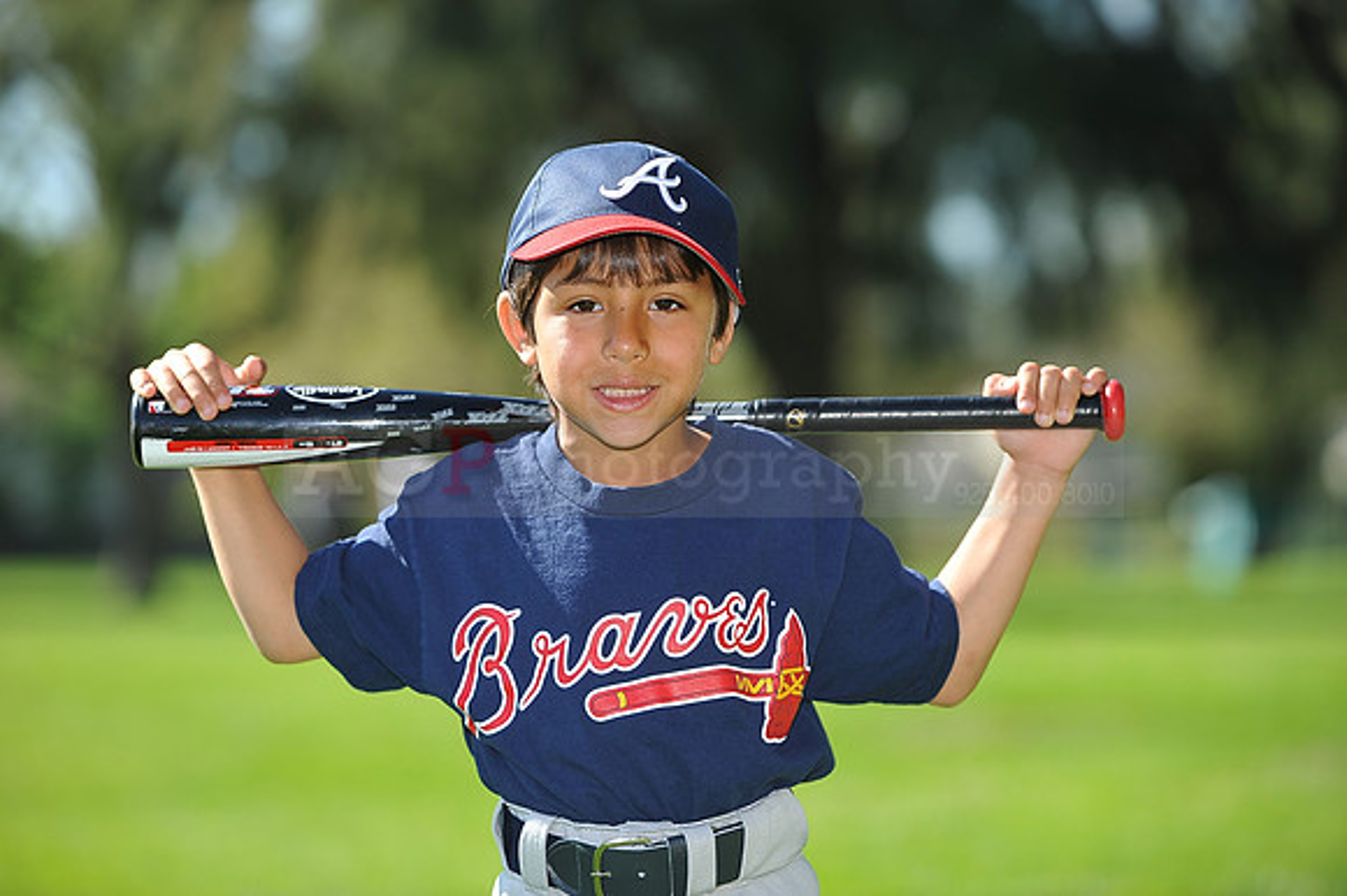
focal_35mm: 200
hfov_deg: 10.3
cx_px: 674
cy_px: 448
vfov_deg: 6.9
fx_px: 7479
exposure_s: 1/800
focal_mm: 200
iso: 200
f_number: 4.5
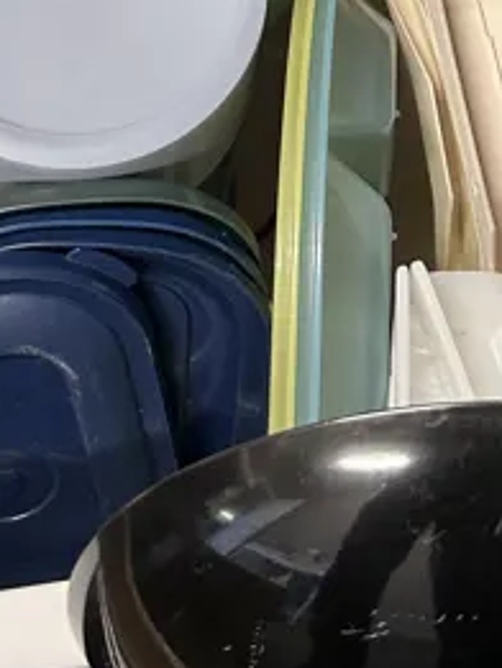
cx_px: 143
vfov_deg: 18.5
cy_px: -330
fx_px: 1816
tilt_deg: -62.5
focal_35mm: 94
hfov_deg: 15.7
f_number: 1.78
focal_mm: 6.86
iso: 160
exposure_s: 1/50
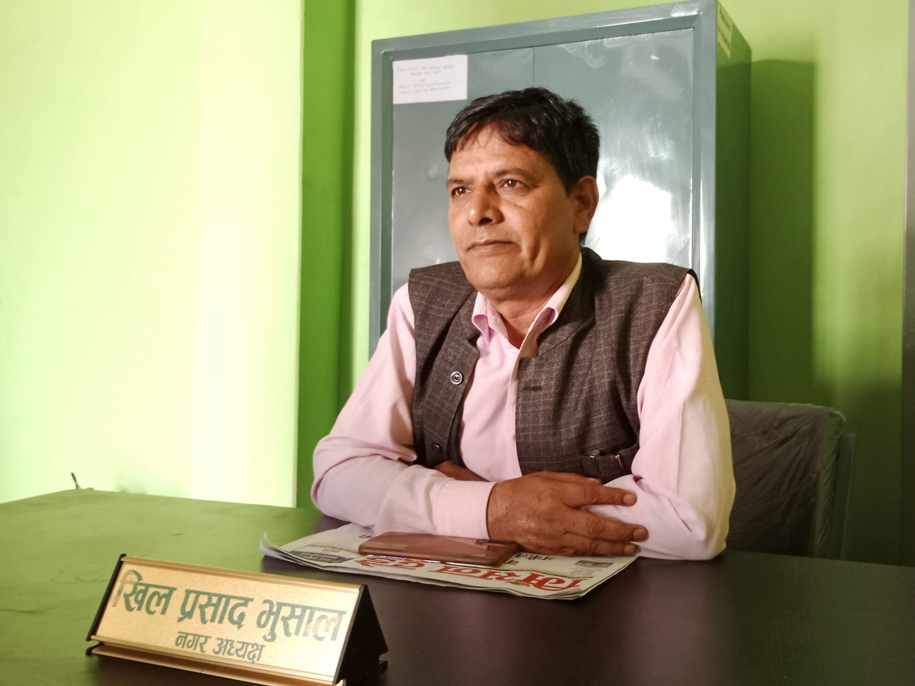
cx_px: 554
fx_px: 899
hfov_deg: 53.5
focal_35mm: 34
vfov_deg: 41.7
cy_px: 313
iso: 1594
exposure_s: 1/25
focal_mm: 3.96
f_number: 1.8
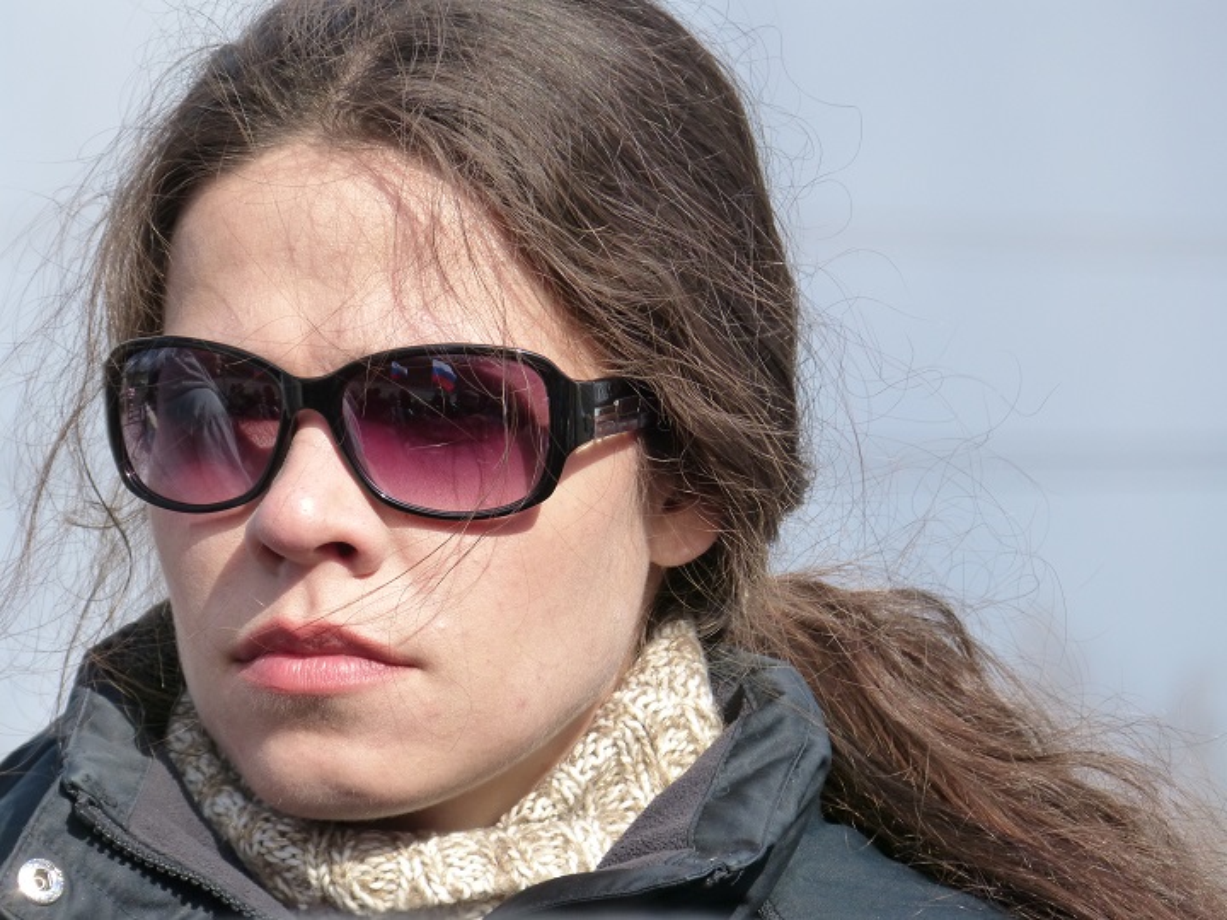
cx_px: 614
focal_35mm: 332
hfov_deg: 6.0
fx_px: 11768
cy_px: 460
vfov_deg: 4.5
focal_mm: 59.7
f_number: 4.1
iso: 160
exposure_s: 1/800
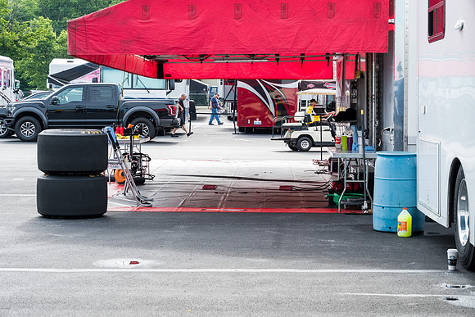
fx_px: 1029
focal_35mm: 78
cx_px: 238
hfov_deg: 26.0
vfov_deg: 17.5
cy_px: 158
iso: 400
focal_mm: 52
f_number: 9
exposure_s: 1/125
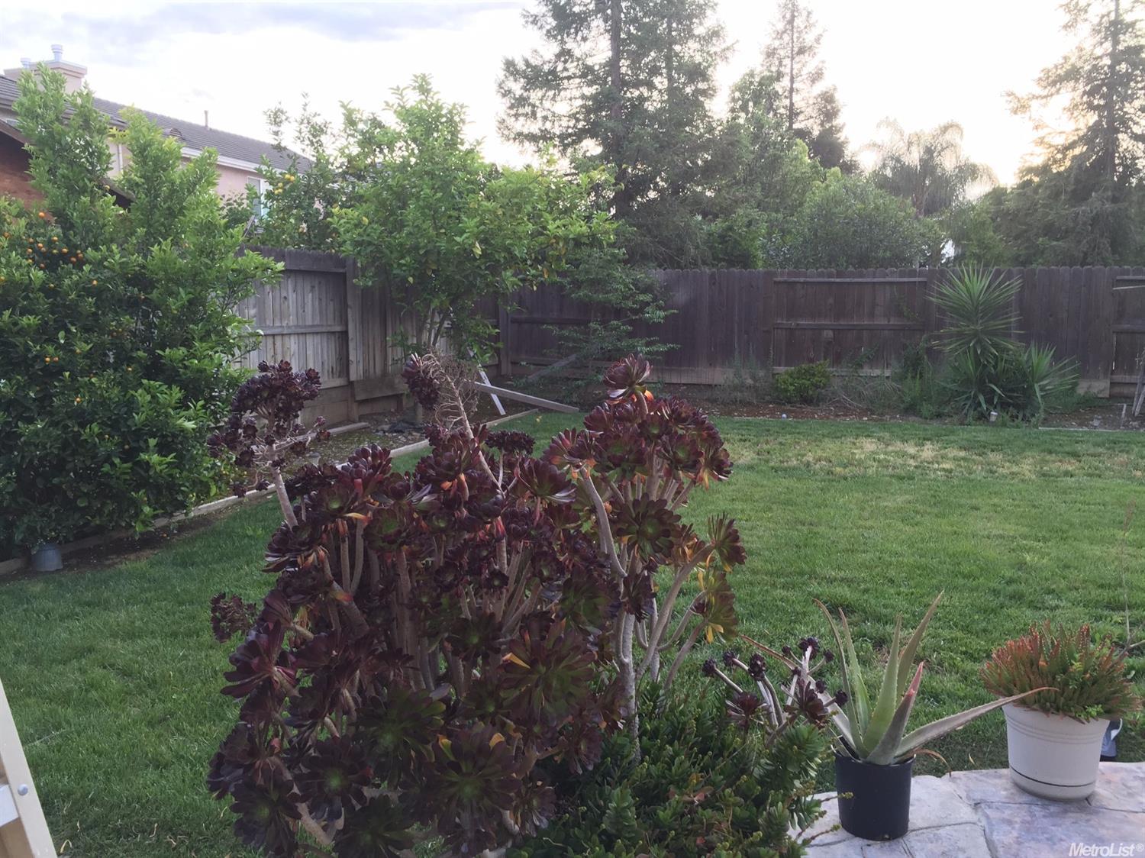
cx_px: 572
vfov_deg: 48.2
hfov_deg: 61.7
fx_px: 959
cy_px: 429
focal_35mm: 29
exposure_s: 1/60
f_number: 2.2
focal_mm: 4.15
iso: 32
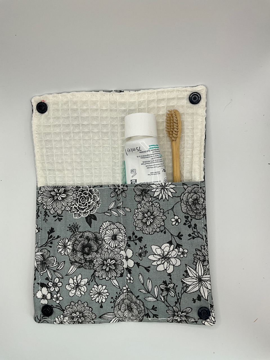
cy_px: 180
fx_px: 302
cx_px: 135
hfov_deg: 48.2
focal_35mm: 29
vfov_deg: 61.7
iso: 25
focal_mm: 3
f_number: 1.8
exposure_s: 1/346
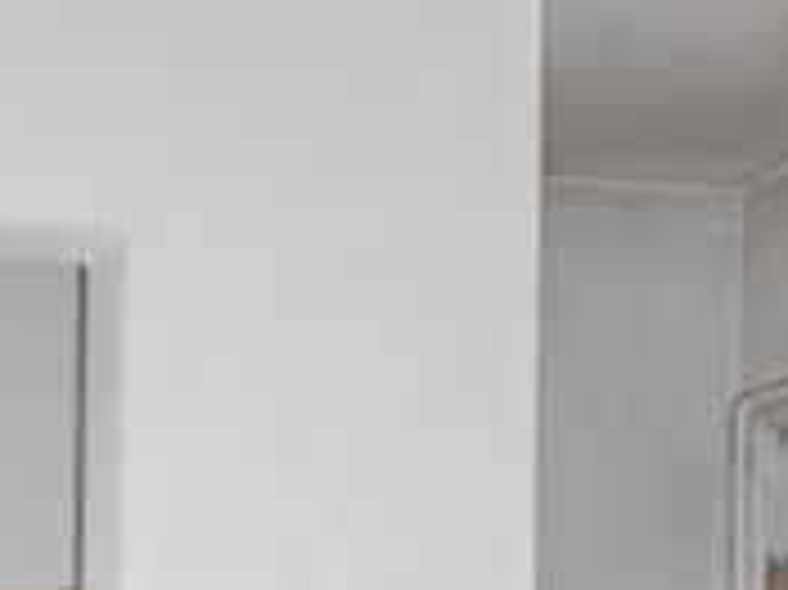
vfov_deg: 11.9
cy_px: 1653
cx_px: -194
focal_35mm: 82
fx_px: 1865
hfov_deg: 21.8
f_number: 2.2
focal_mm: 2.22
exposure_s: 1/121
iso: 160
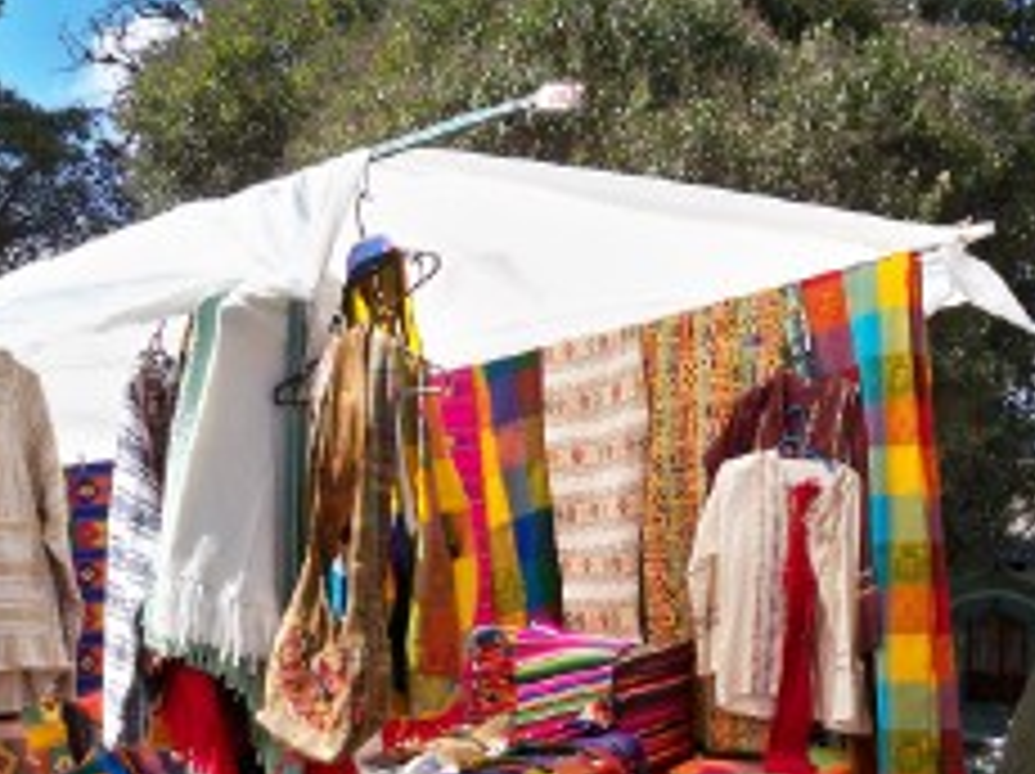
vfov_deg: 23.8
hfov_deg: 31.5
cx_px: 670
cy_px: 558
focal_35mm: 61
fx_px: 1822
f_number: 3.1
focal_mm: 6.3
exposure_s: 1/640
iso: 80
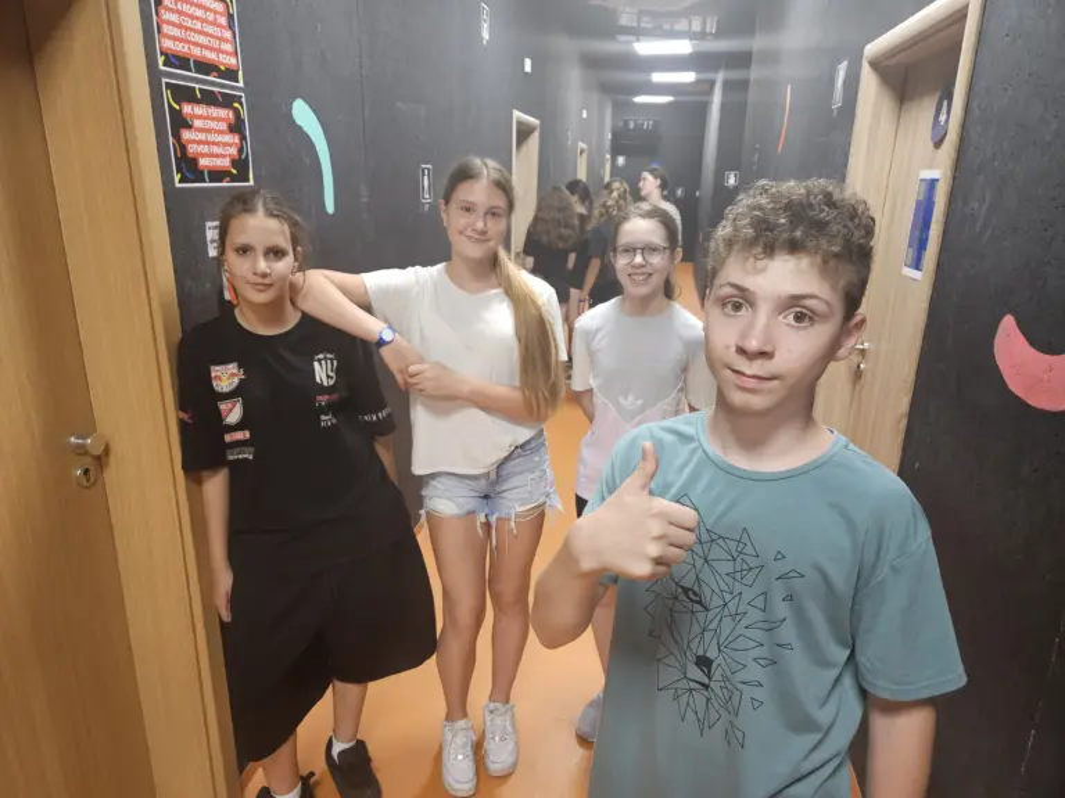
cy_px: 399
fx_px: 708
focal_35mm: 23
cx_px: 532
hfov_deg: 73.9
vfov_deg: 58.9
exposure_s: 1/50
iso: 640
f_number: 1.8
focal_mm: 5.4
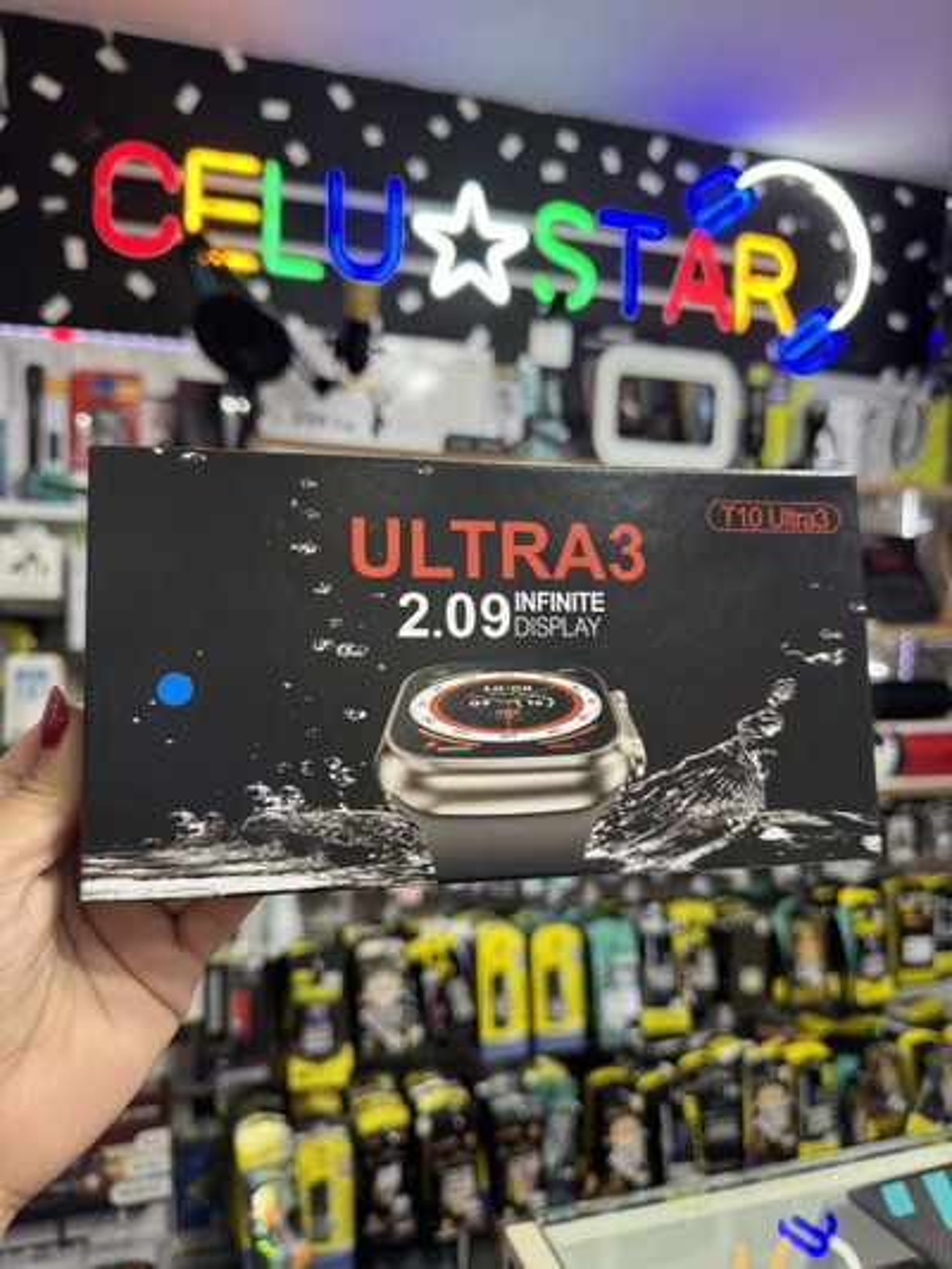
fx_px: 880
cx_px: 476
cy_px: 634
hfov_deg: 56.8
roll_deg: +0.6
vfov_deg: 71.6
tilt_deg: +0.0
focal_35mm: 24
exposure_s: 1/100
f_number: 1.78
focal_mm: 6.76
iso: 200
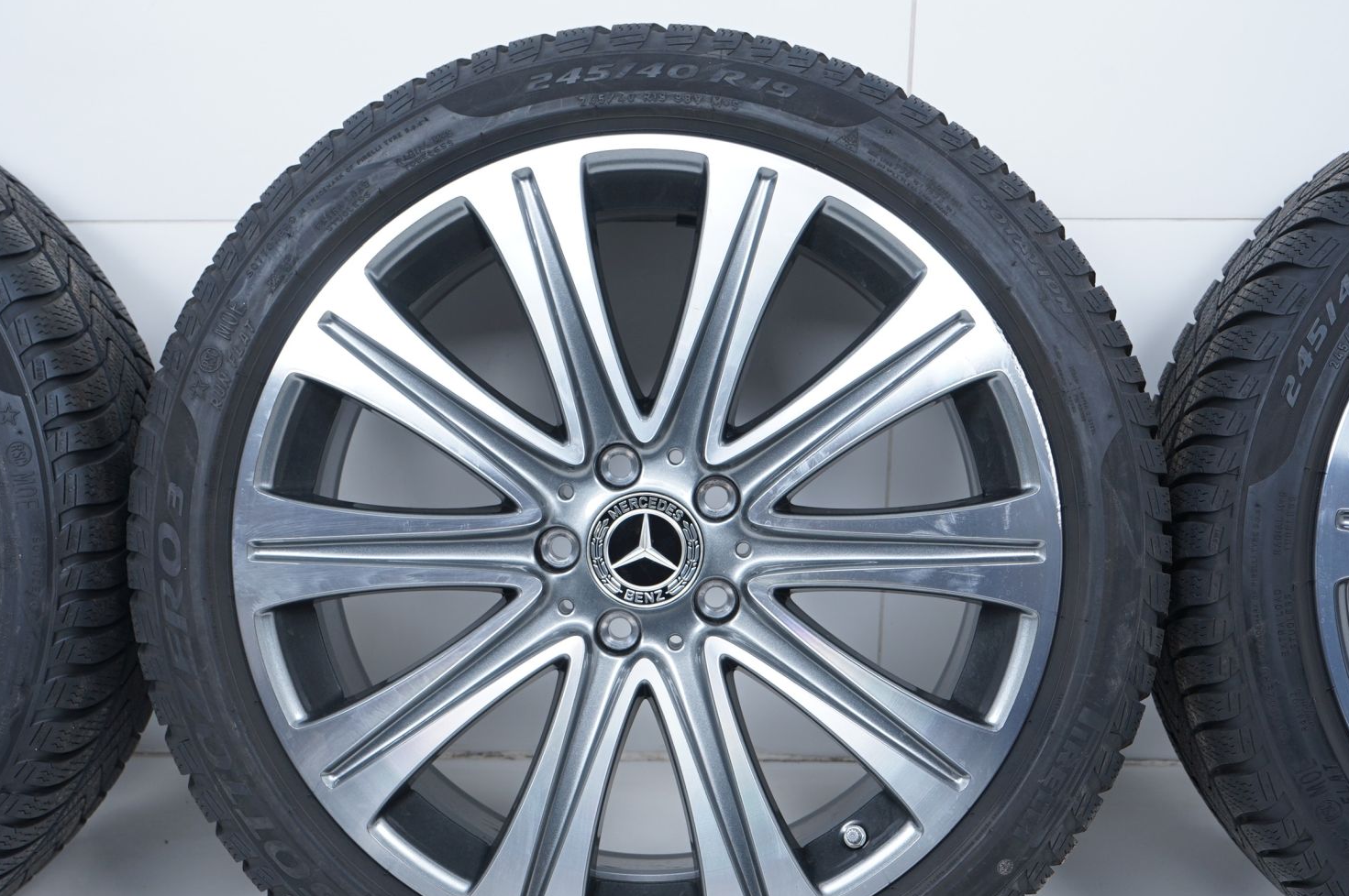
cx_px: 656
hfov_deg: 41.9
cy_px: 537
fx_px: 1760
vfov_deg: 28.5
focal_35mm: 47
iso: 250
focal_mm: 36
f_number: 7.1
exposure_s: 1/100
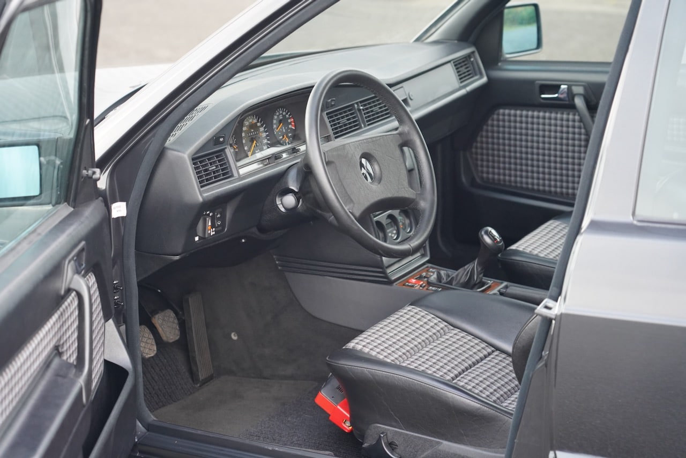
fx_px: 1525
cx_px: 343
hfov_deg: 25.4
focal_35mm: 80
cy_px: 229
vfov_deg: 17.1
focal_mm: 80
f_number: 4
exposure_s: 1/160
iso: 2500
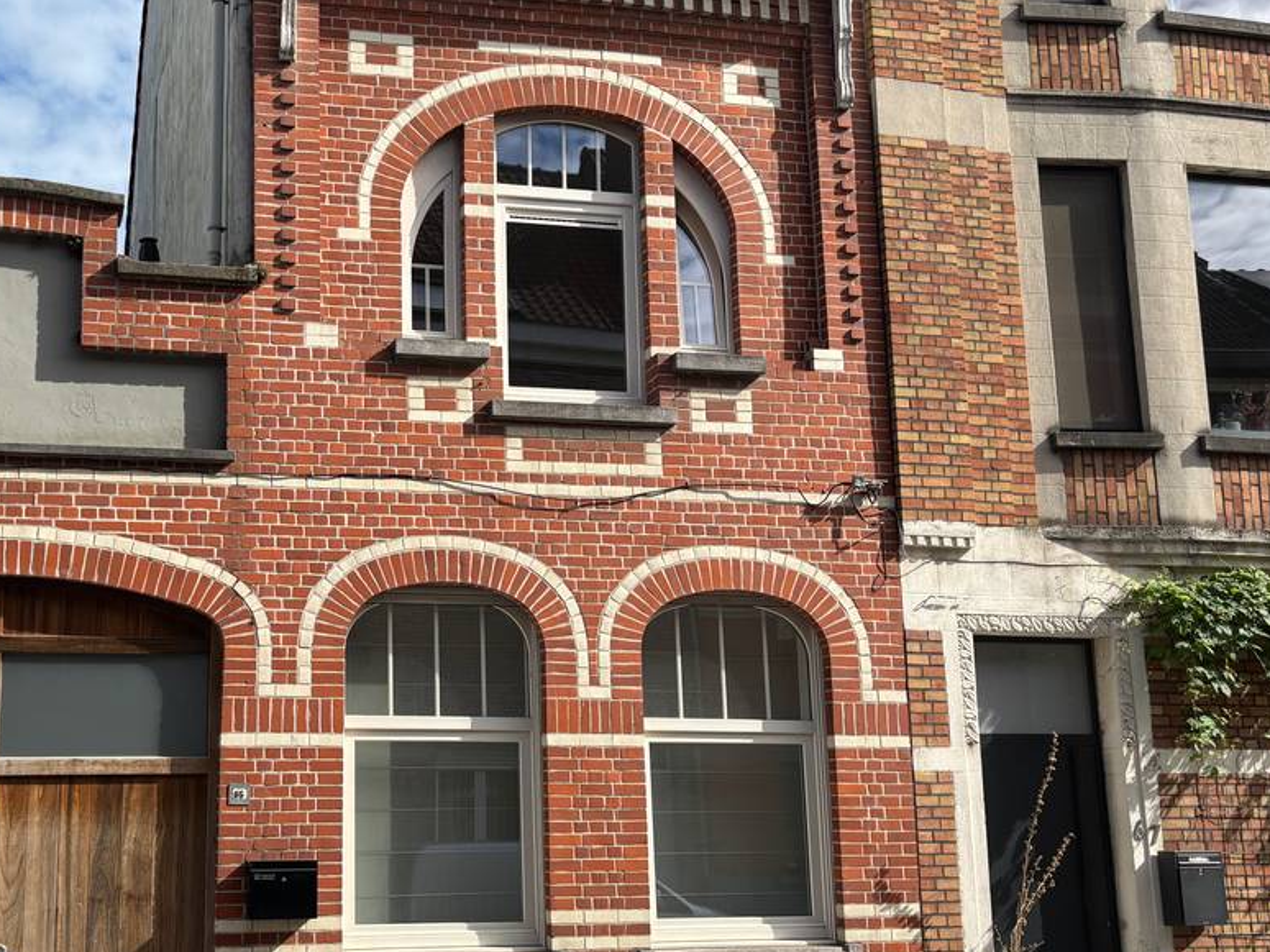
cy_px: 496
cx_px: 372
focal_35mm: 43
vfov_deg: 33.6
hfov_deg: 42.9
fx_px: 1577
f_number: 1.6
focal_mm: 5.96
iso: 50
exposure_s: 1/2513
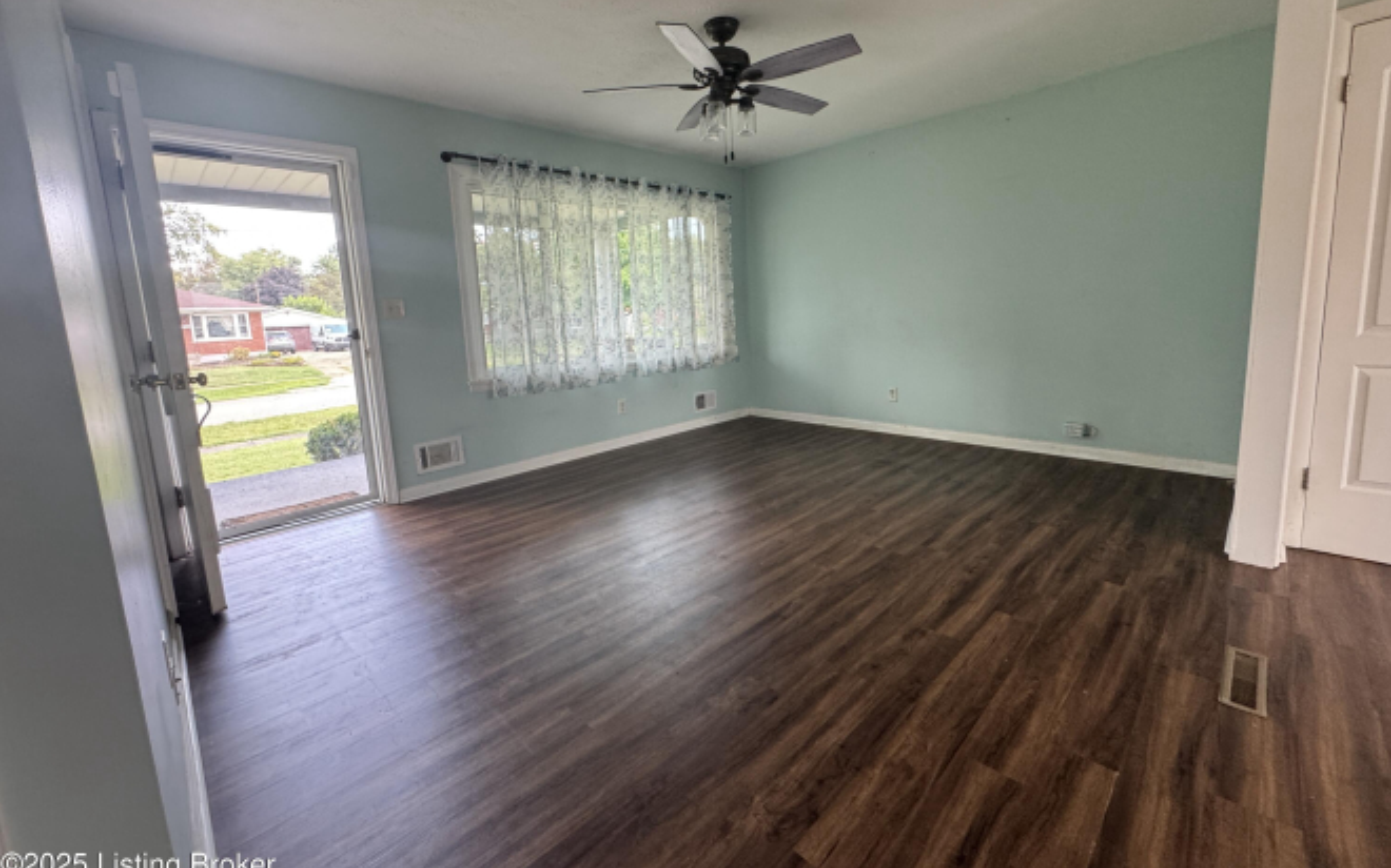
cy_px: 386
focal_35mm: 15
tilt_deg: -7.7
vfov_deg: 74.5
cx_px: 701
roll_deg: +2.7
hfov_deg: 101.5
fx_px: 568
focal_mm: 2.22
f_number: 2.2
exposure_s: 1/99
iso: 250
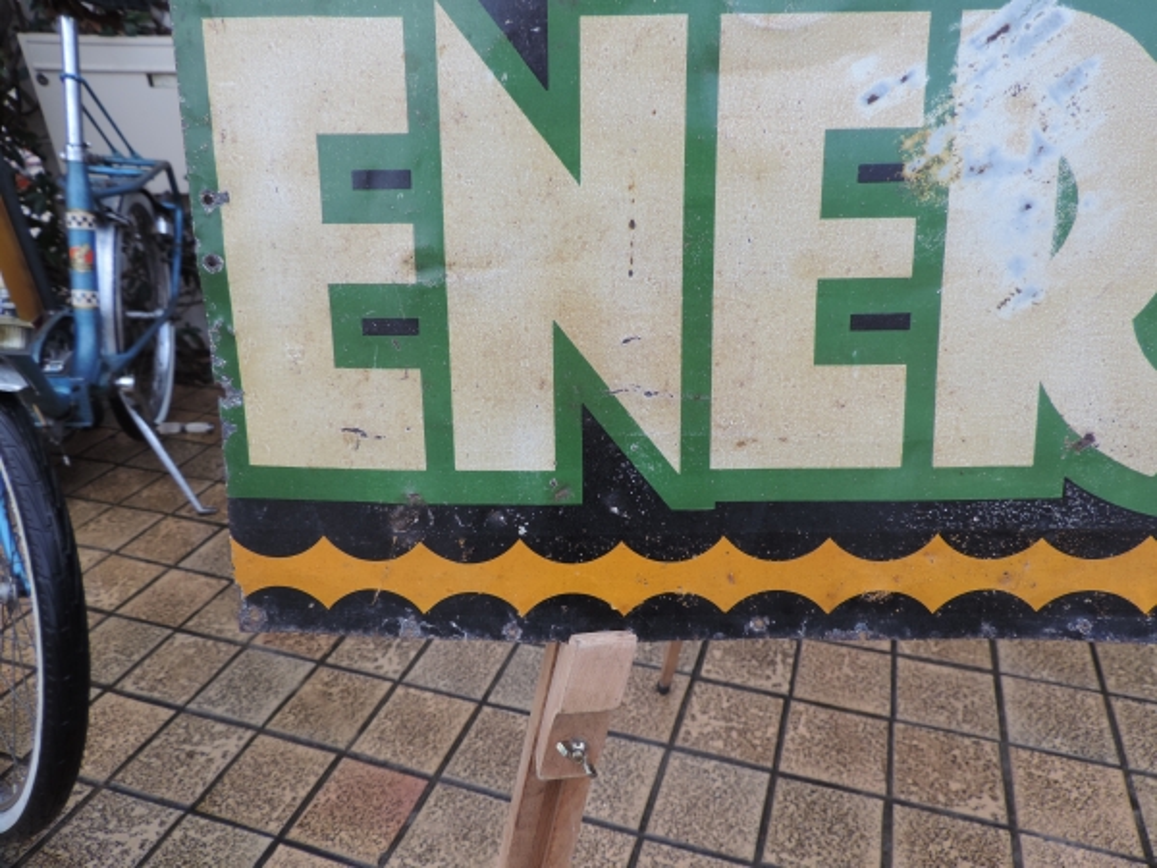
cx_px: 578
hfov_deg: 71.6
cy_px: 434
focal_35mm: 24
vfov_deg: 56.8
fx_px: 802
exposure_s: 1/60
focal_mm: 4.3
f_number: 3
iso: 80
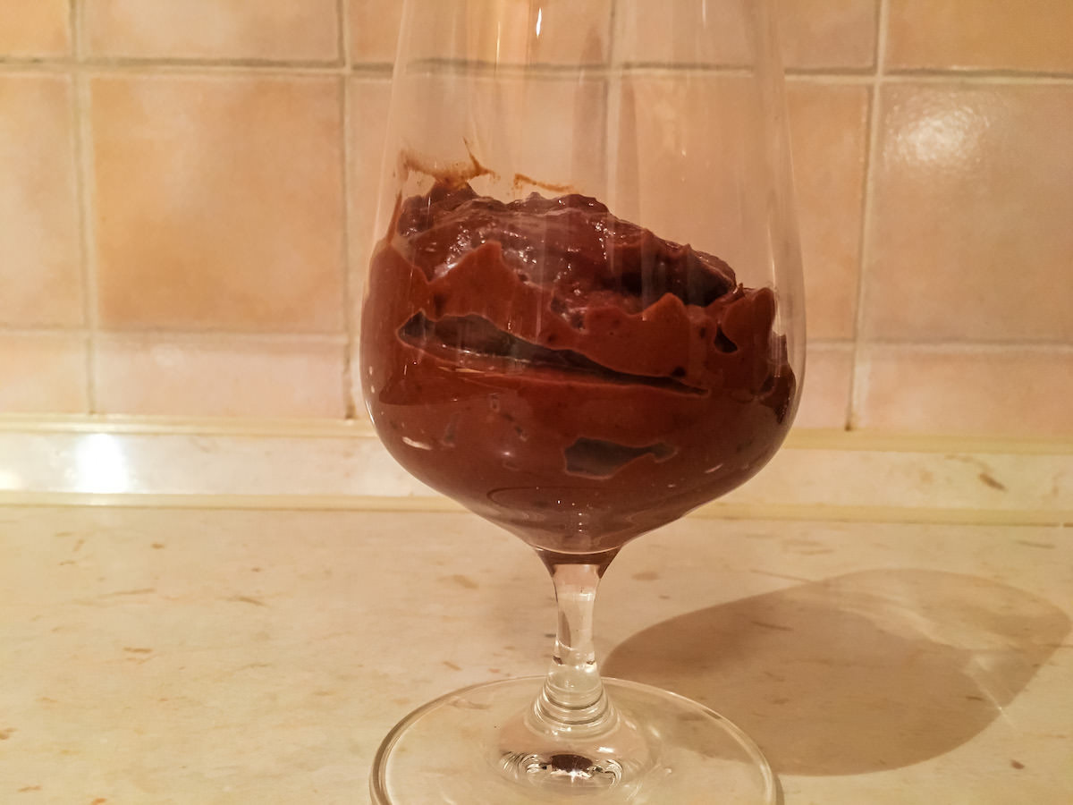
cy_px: 402
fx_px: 899
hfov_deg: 61.7
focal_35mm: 29
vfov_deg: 48.2
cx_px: 536
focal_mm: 4.15
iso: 250
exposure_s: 1/35
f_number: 2.2
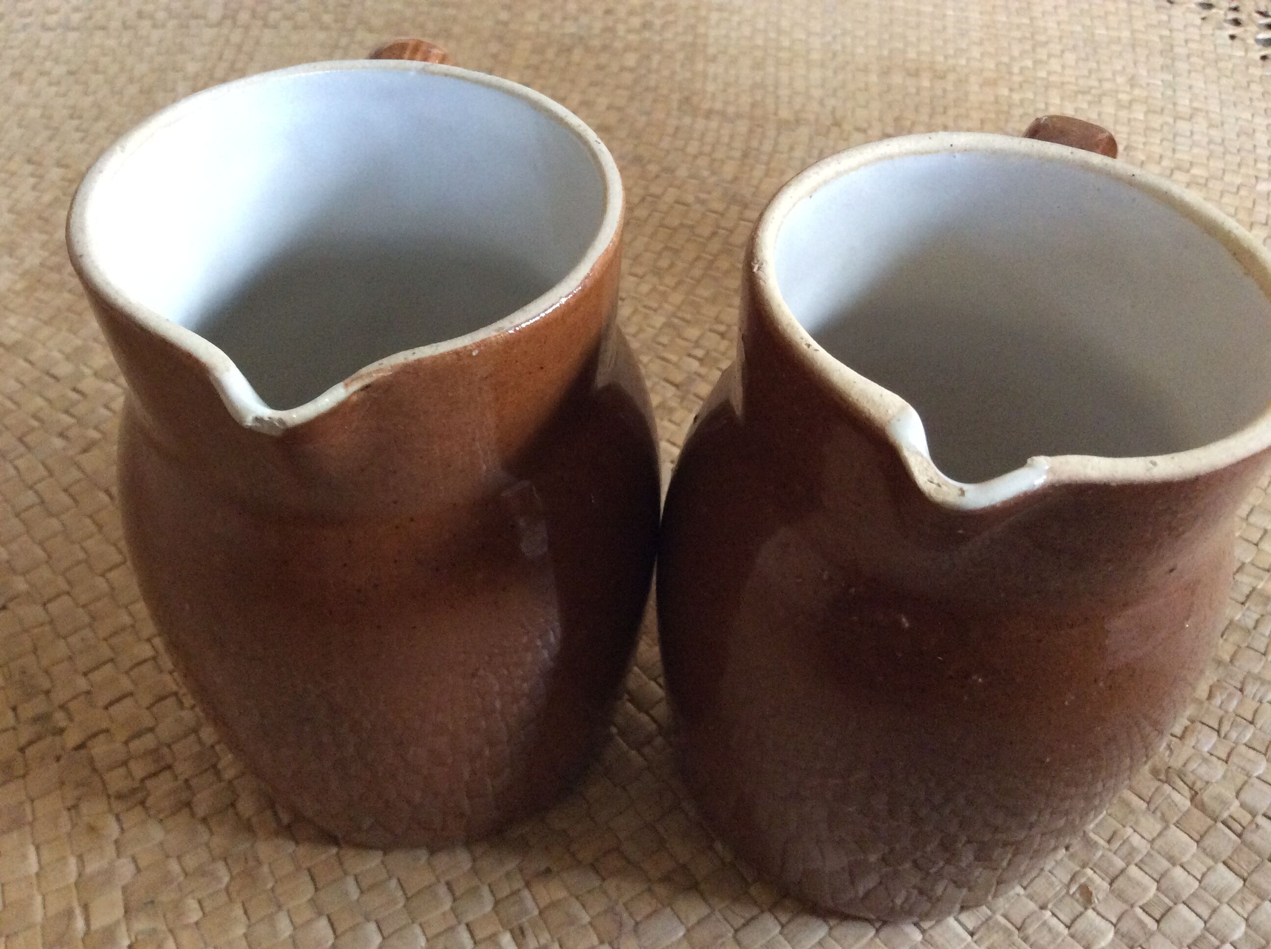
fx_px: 1173
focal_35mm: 32
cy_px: 474
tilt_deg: -45.0
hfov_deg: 56.9
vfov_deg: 44.1
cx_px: 636
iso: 250
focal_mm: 3.3
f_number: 2.4
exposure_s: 1/25
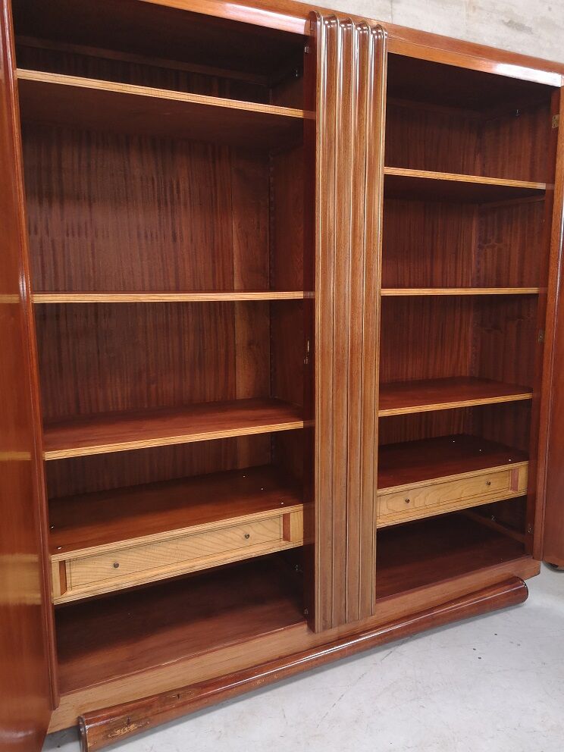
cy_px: 376
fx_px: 587
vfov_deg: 65.3
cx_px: 282
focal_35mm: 27
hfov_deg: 51.4
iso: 160
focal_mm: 3.95
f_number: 1.8
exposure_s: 1/36
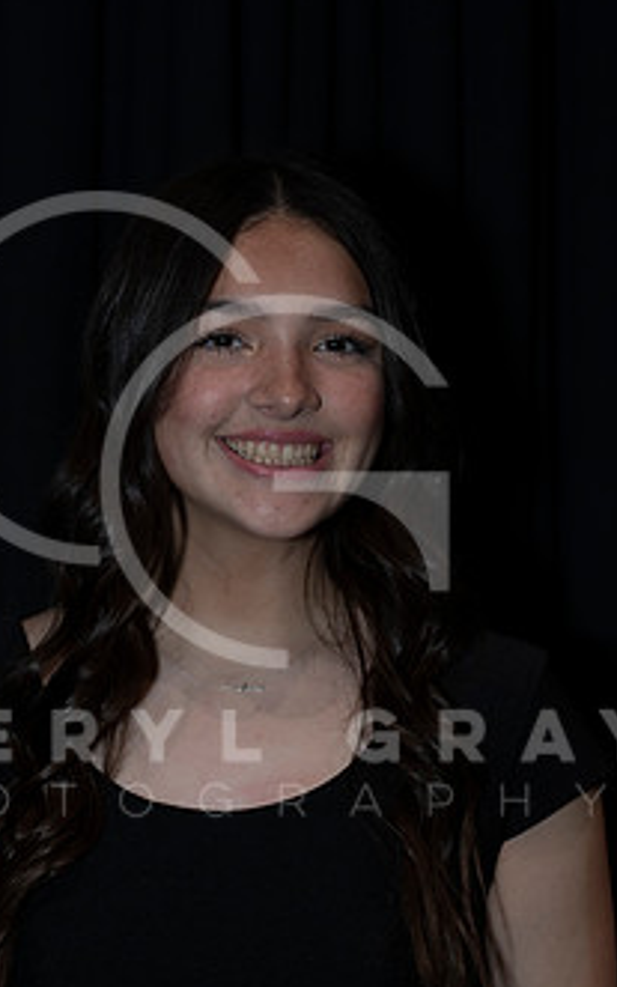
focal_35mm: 104
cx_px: 235
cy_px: 510
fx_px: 2797
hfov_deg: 12.6
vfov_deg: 20.0
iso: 250
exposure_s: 1/400
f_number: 2.8
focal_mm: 50
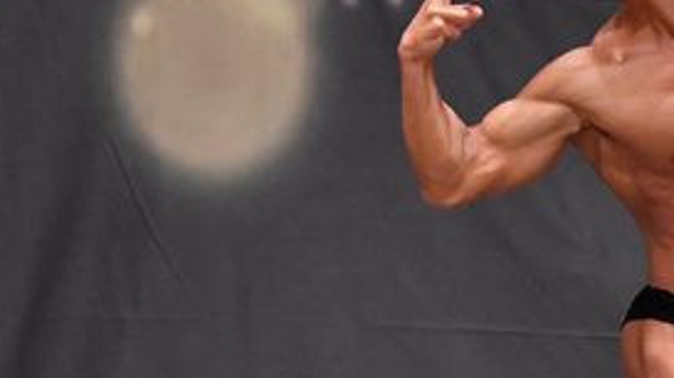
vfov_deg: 2.0
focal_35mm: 601
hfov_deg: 3.6
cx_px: 722
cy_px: 296
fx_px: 10732
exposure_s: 1/400
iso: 6400
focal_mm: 135
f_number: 5.6
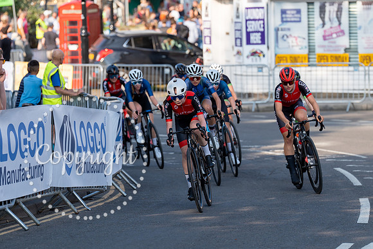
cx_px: 208
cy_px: 110
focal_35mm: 213
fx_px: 2212
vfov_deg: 6.4
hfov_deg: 9.6
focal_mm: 191
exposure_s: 1/1000
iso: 160
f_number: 4
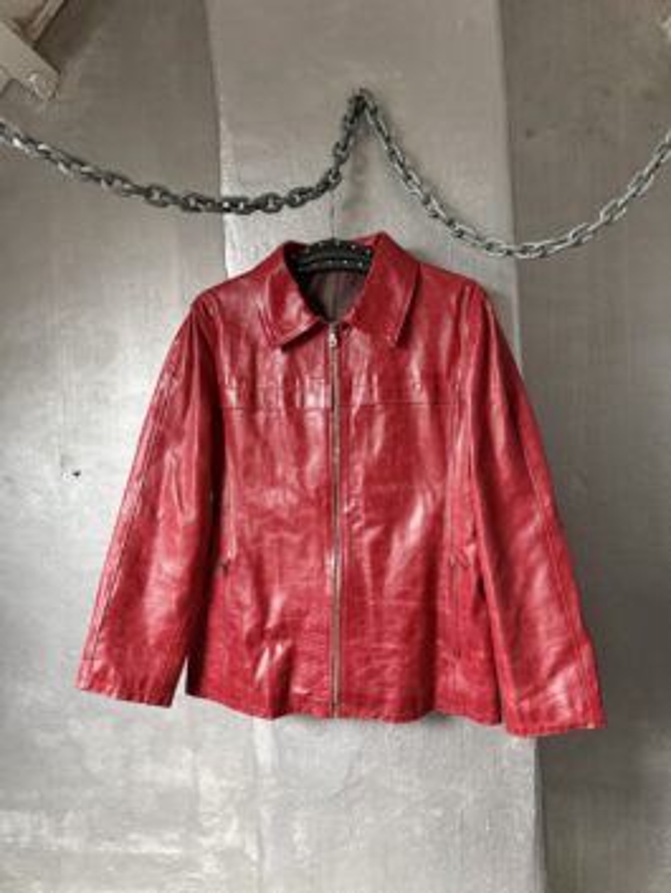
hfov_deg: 56.8
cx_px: 336
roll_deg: +0.6
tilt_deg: -1.0
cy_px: 446
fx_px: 620
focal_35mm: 24
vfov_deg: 71.6
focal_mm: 6.76
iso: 1000
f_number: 1.78
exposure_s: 1/40
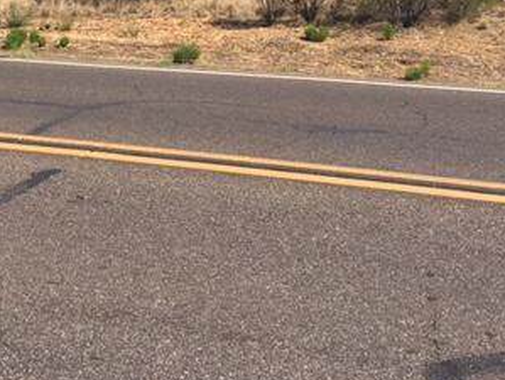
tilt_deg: -1.8
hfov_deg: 30.4
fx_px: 906
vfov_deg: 22.7
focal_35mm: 62
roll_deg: -4.2
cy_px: -3
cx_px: 105
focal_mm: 4.15
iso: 25
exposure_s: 1/2024
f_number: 2.2
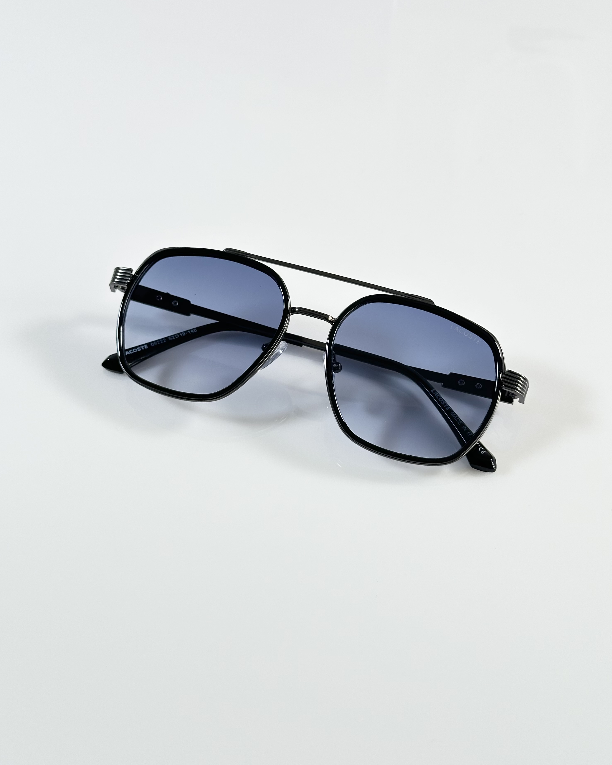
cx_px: 303
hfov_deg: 29.7
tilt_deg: -49.1
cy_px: 371
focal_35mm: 51
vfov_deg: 36.7
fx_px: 1155
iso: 64
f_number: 1.78
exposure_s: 1/100
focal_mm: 6.86
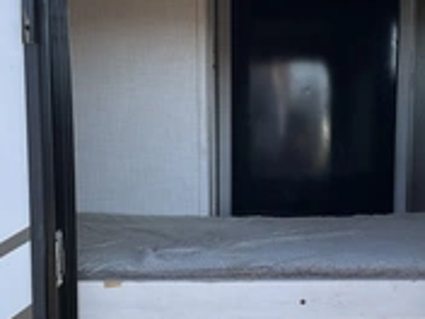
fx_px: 810
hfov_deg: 29.1
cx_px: 299
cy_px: 215
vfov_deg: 22.2
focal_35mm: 66
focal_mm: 3
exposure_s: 1/551
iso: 25
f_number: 1.8
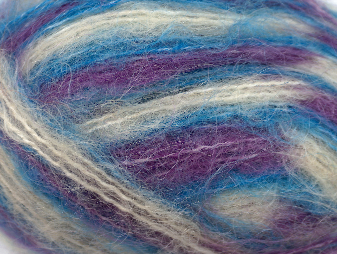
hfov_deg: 16.9
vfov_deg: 12.8
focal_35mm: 116
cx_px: 168
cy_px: 127
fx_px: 1131
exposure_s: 1/2.36
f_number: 3
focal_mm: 23.76
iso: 100
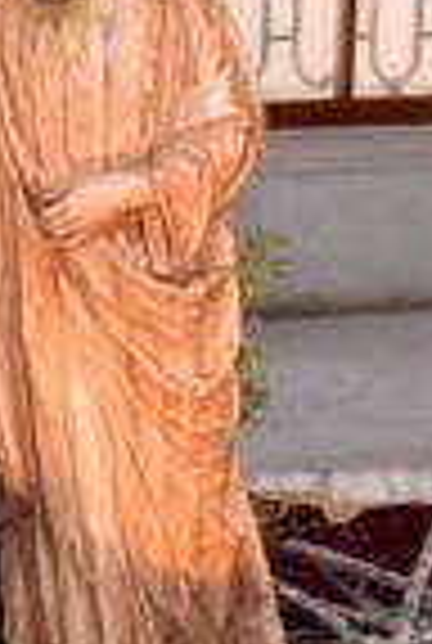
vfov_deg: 12.1
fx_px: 2999
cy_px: 621
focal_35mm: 167
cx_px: -112
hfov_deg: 8.1
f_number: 4.5
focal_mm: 23
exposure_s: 1/80
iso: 800
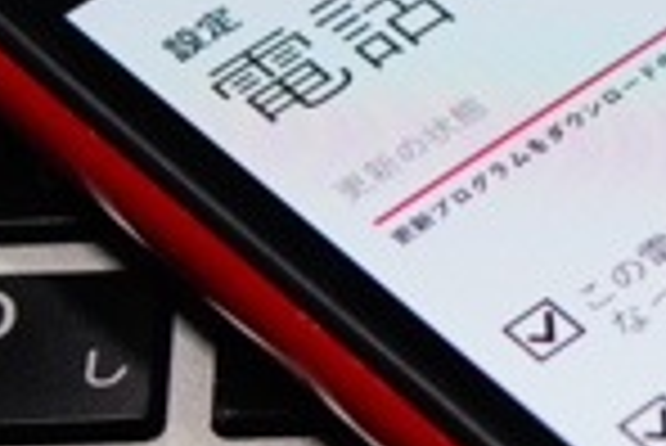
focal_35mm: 302
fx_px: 5592
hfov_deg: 6.8
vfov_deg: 4.6
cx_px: 860
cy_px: 327
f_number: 4
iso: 4000
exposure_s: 1/80
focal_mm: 70
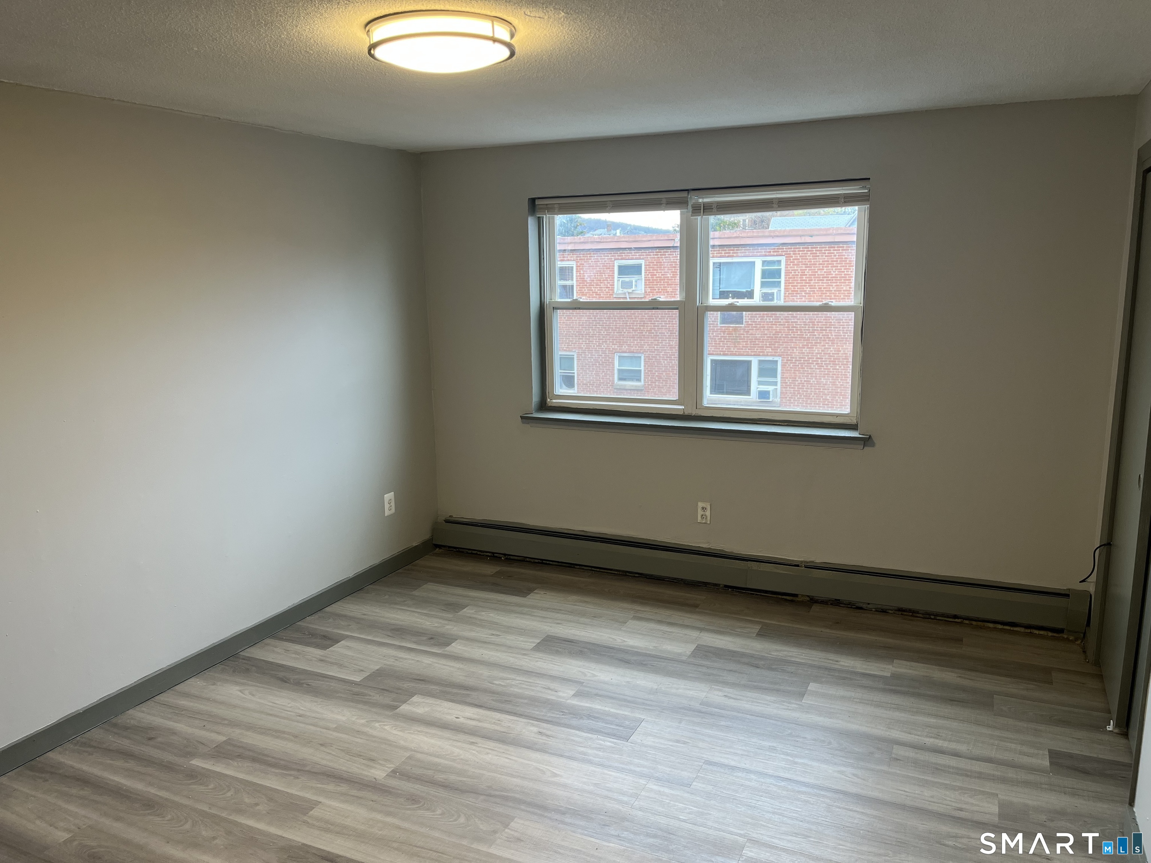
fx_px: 865
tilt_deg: -11.3
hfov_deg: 67.3
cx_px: 576
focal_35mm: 26
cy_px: 432
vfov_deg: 53.1
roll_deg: +0.7
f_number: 1.6
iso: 50
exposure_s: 1/120
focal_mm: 5.1
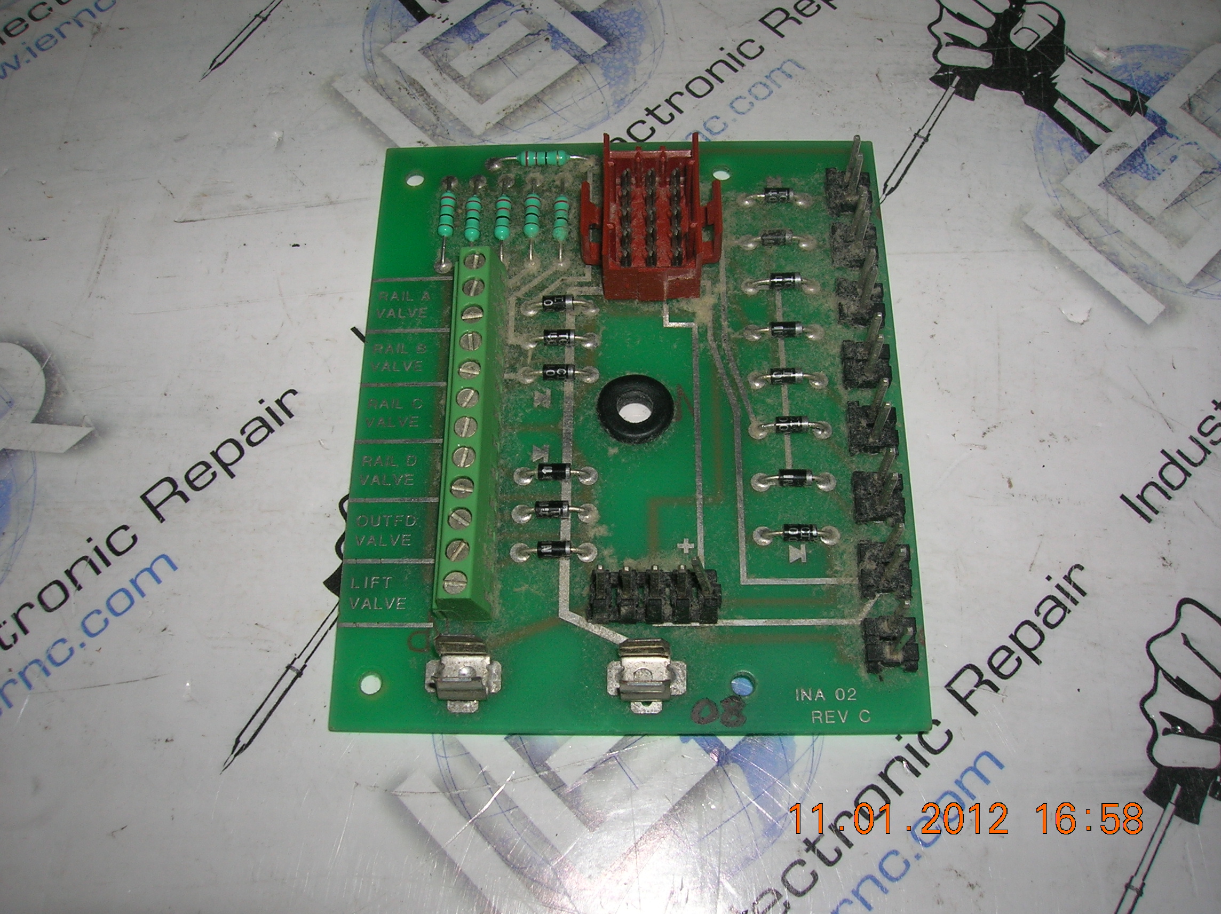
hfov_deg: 54.0
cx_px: 610
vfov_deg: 41.7
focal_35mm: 34
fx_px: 1198
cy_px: 457
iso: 50
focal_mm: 5.7
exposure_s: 1/60.1
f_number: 4.9
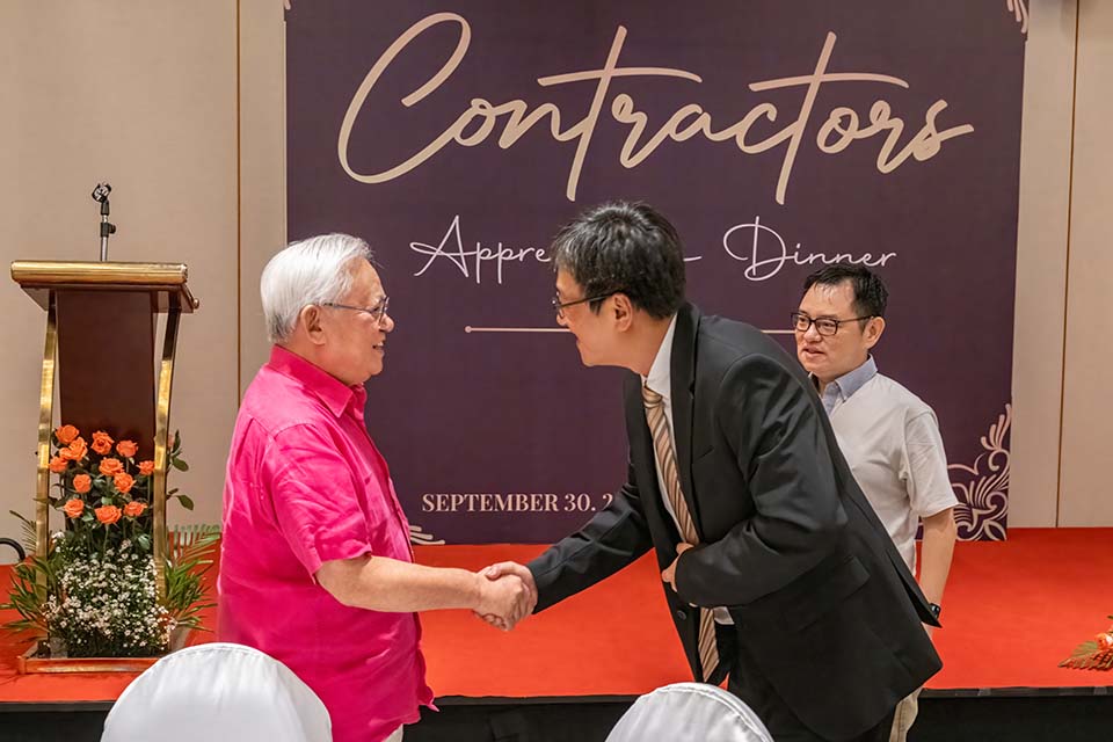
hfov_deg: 43.6
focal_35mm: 45
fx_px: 1391
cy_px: 371
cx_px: 556
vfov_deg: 29.9
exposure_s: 1/200
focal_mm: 45
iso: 12800
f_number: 6.3
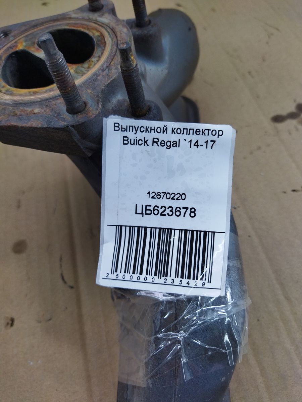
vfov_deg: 65.3
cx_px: 151
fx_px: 314
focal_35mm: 27
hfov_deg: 51.4
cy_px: 201
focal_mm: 4.71
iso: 100
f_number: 1.79
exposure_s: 1/172
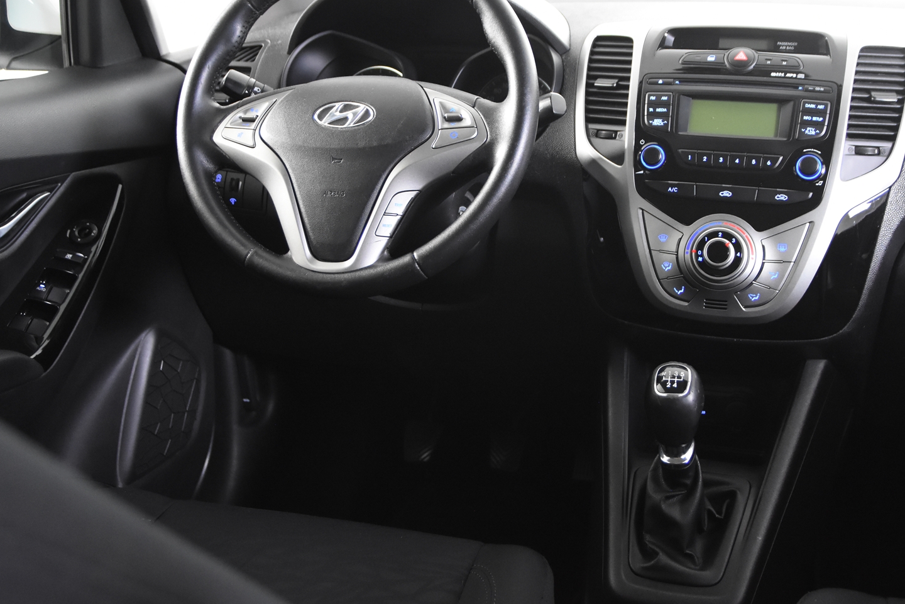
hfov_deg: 44.4
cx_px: 502
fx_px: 1106
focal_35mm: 44
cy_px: 266
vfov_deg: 30.5
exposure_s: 1/30
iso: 2500
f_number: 3
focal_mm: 22
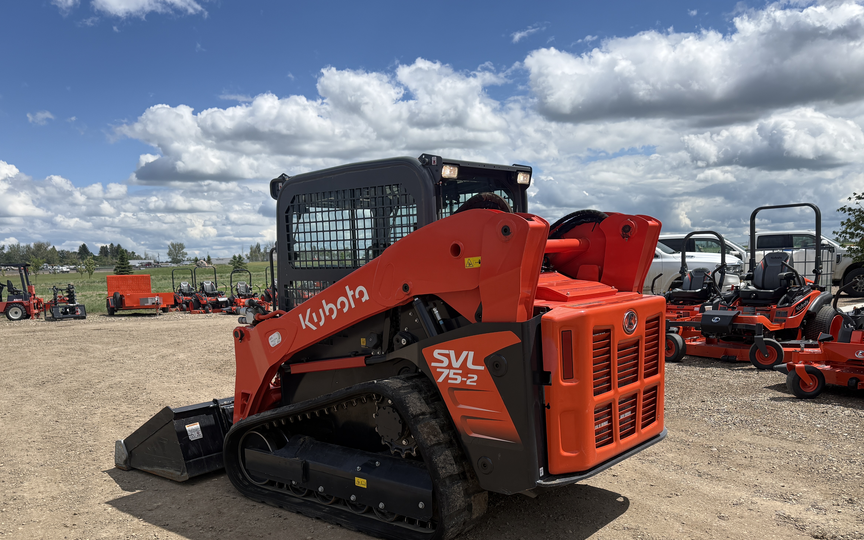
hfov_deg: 61.2
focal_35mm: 31
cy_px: 352
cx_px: 433
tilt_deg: -6.0
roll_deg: +0.5
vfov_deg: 40.2
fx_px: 730
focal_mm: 6.76
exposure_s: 1/3425
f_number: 1.78
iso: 100
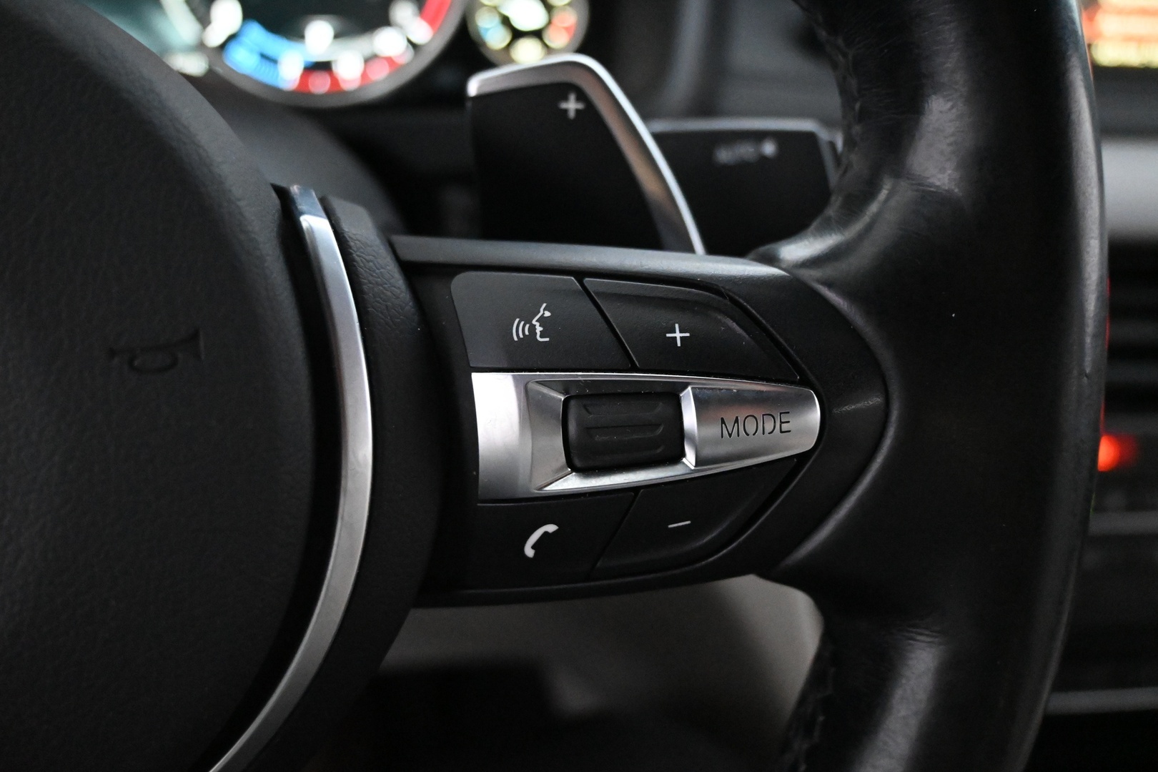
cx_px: 579
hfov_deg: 56.1
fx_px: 1086
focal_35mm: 34
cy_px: 386
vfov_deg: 39.1
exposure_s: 1/40
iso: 10000
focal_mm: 22.5
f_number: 4
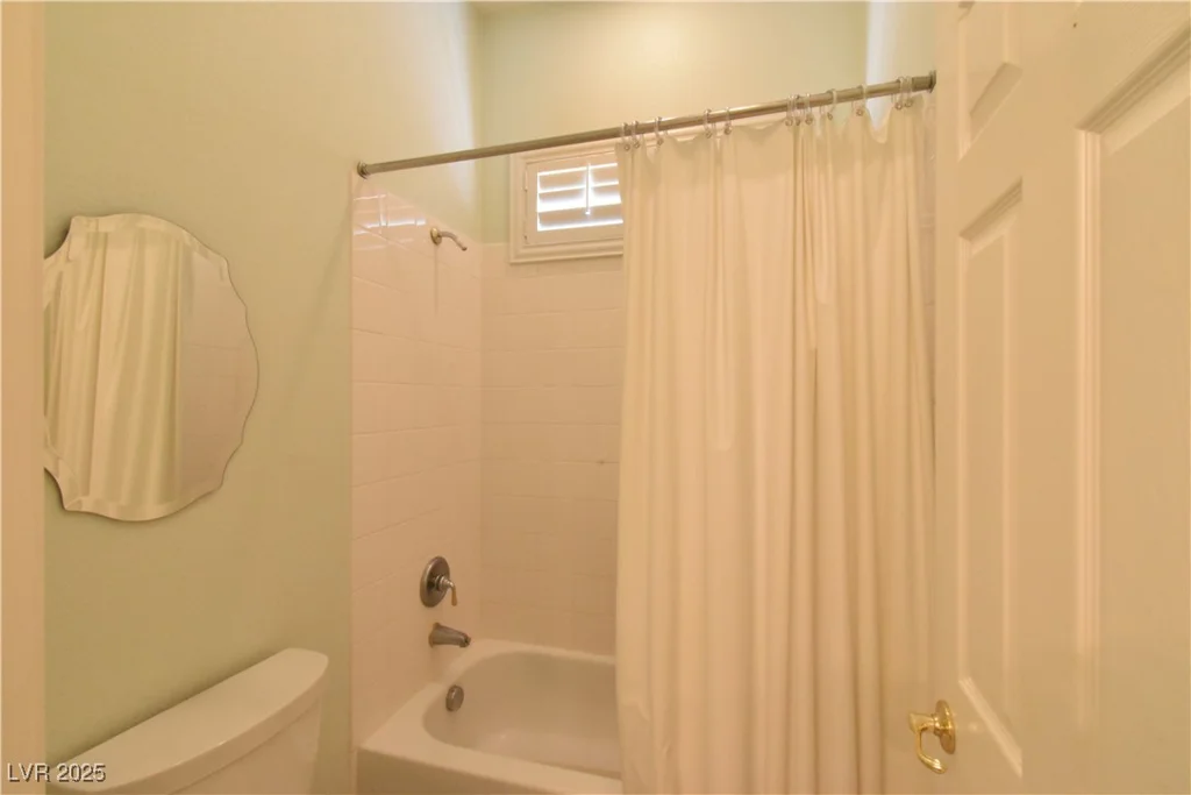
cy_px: 398
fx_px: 496
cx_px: 596
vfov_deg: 77.3
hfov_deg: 100.4
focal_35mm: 15
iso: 4000
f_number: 22
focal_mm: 10
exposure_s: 1/8
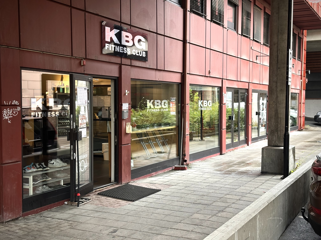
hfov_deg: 39.7
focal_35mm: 48
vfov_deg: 30.3
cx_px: 160
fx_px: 445
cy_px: 120
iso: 200
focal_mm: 6.86
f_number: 1.78
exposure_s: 1/50
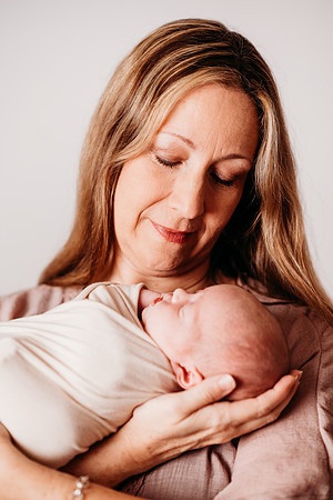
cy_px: 250
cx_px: 166
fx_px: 1179
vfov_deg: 23.9
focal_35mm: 85
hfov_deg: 16.1
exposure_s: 1/160
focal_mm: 85
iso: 50
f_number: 2
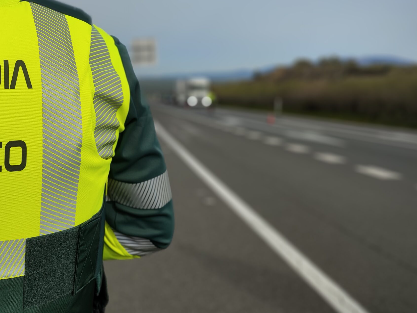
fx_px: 458
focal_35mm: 38
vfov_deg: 37.2
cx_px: 114
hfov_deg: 47.5
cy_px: 94
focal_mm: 4.71
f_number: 1.79
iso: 50
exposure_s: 1/2247
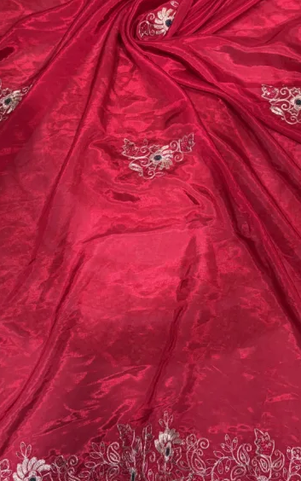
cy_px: 158
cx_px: 147
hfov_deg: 29.2
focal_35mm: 44
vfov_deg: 44.6
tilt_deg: -69.6
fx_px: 577
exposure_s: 1/100
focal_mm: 5.96
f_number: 1.6
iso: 64
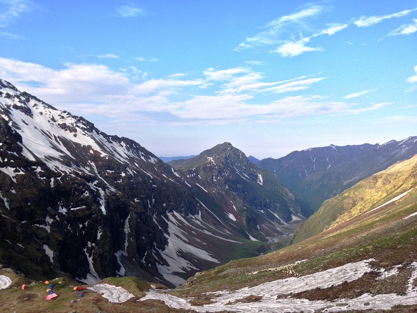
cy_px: 156
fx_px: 398
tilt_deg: -1.7
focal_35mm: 33
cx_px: 208
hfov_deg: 55.4
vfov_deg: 42.9
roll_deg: -0.2
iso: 50
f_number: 2.4
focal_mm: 4.12
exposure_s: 1/669
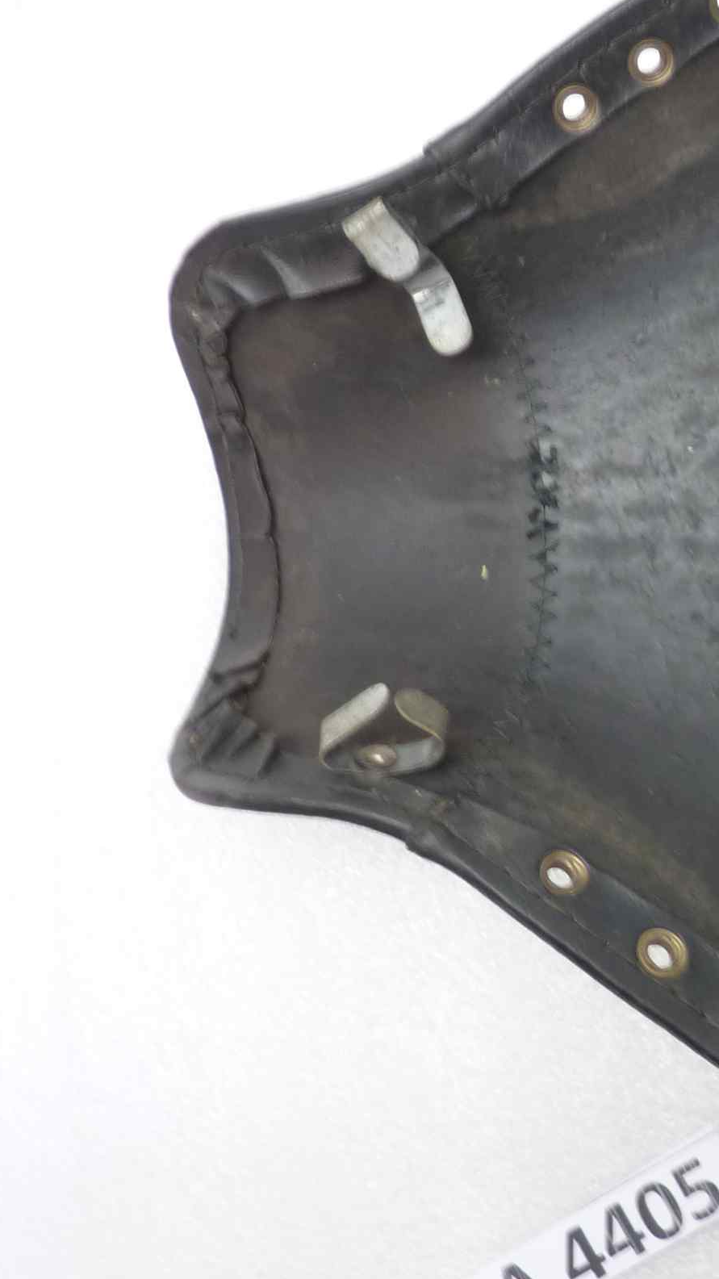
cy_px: 545
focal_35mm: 44
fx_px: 1492
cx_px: 887
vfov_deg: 46.3
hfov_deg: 24.3
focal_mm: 4.1
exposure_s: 1/8
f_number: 3.3
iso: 125
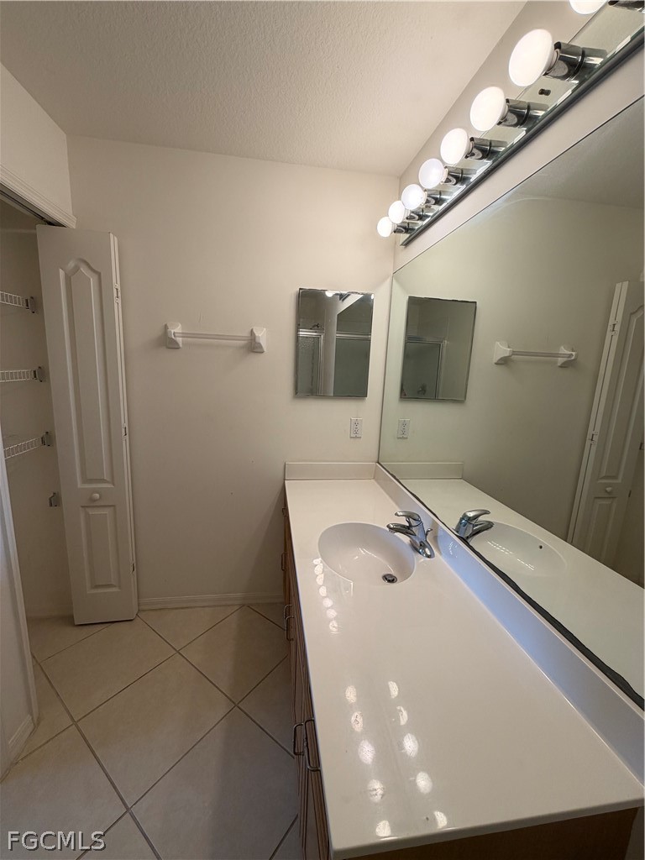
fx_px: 348
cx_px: 322
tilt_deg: -10.6
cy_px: 430
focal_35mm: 14
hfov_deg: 85.7
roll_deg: -2.7
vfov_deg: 102.1
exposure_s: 1/120
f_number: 2.2
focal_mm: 2.22
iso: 64
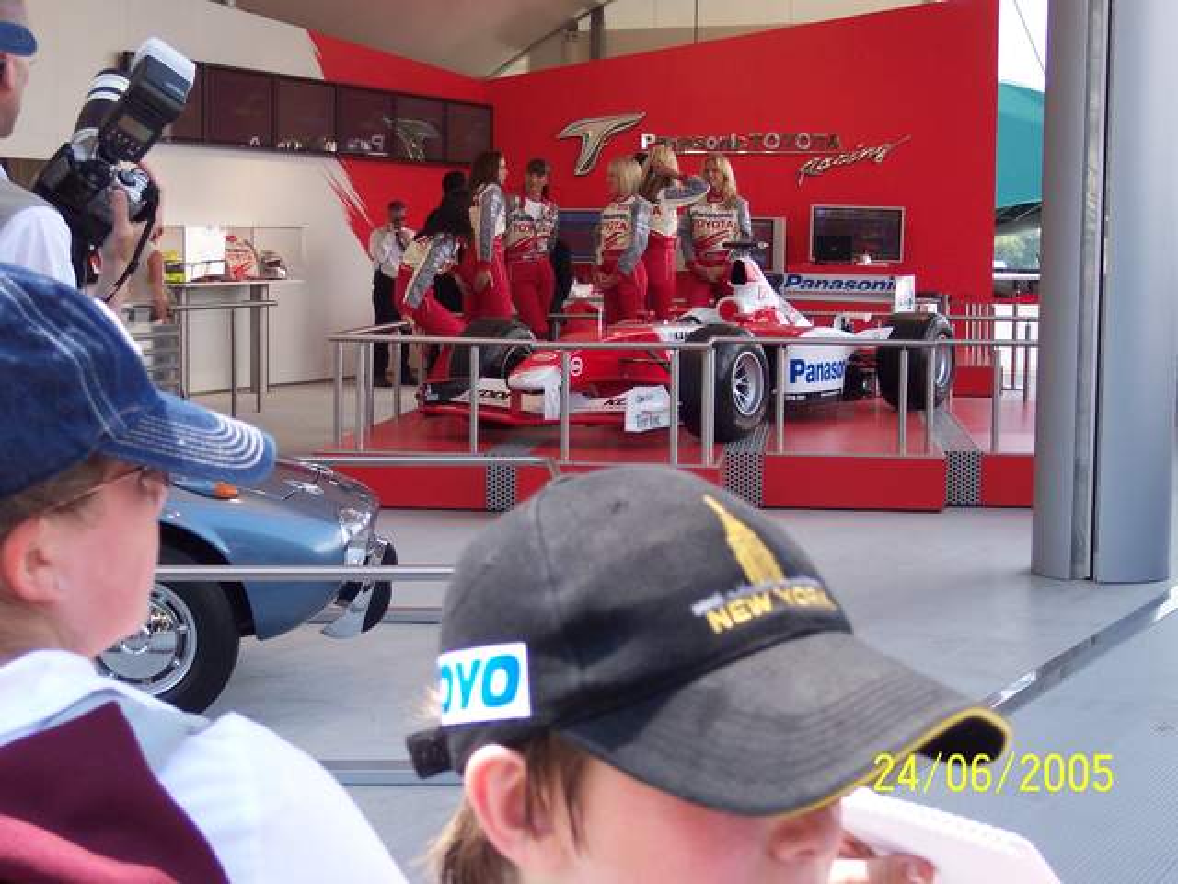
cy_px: 442
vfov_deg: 23.3
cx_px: 589
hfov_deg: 30.7
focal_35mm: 63
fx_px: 2144
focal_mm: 13.3
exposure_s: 1/350
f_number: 3.4
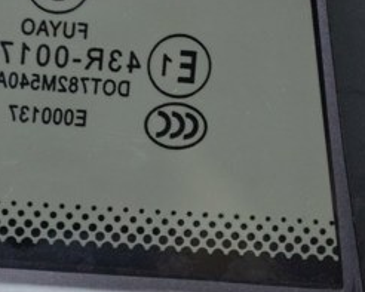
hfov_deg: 9.6
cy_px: 110
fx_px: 2175
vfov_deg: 7.7
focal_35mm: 201
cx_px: 86
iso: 1400
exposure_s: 1/60
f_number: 5.6
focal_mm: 55
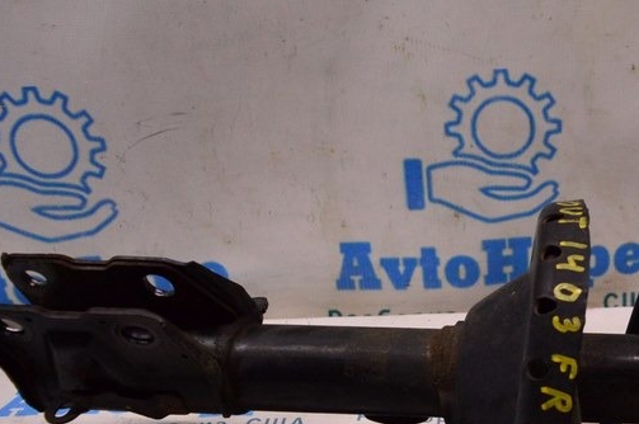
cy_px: 350
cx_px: 573
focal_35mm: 55
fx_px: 975
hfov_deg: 34.3
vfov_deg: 24.1
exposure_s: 1/400
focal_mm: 18
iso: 1600
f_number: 4
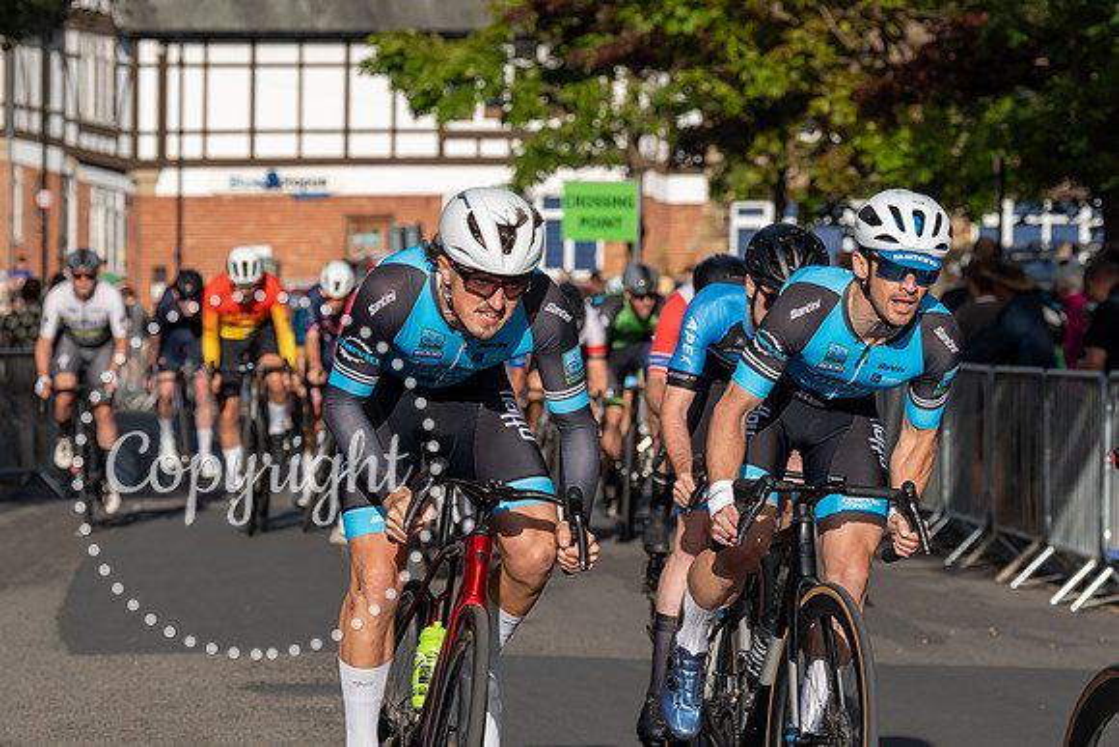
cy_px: 196
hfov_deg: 11.9
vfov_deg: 7.9
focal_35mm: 173
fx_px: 5387
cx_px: 504
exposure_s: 1/1000
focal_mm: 102
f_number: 5
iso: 160
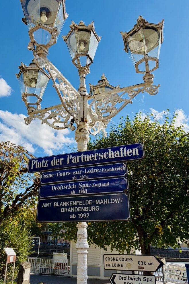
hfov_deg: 46.3
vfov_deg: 65.5
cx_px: 83
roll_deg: -1.5
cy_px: 146
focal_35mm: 28
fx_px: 221
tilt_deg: +24.1
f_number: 1.6
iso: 50
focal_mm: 5.96
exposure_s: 1/2865
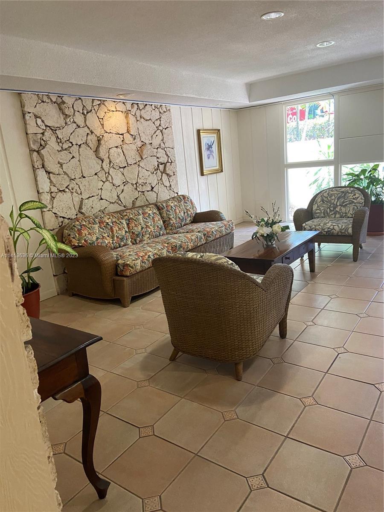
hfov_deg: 53.1
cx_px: 192
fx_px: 385
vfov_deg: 67.3
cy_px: 256
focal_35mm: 26
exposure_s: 1/60
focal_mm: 4.25
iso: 200
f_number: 1.8
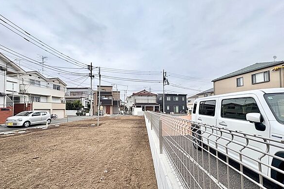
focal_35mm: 15
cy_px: 105
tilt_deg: +3.3
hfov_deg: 100.4
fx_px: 118
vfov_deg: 77.0
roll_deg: +0.9
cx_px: 142
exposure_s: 1/879
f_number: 2.2
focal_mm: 2.22
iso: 40
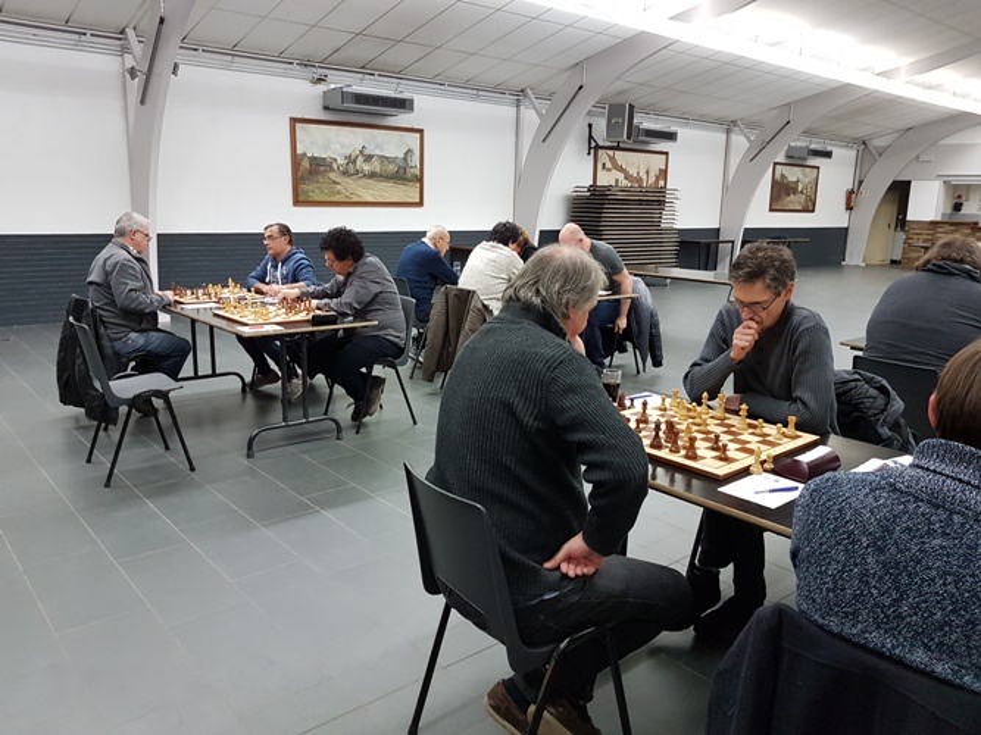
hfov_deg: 67.3
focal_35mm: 26
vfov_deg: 53.0
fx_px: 737
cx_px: 490
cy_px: 368
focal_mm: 4.2
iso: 160
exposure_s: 1/33
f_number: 1.7
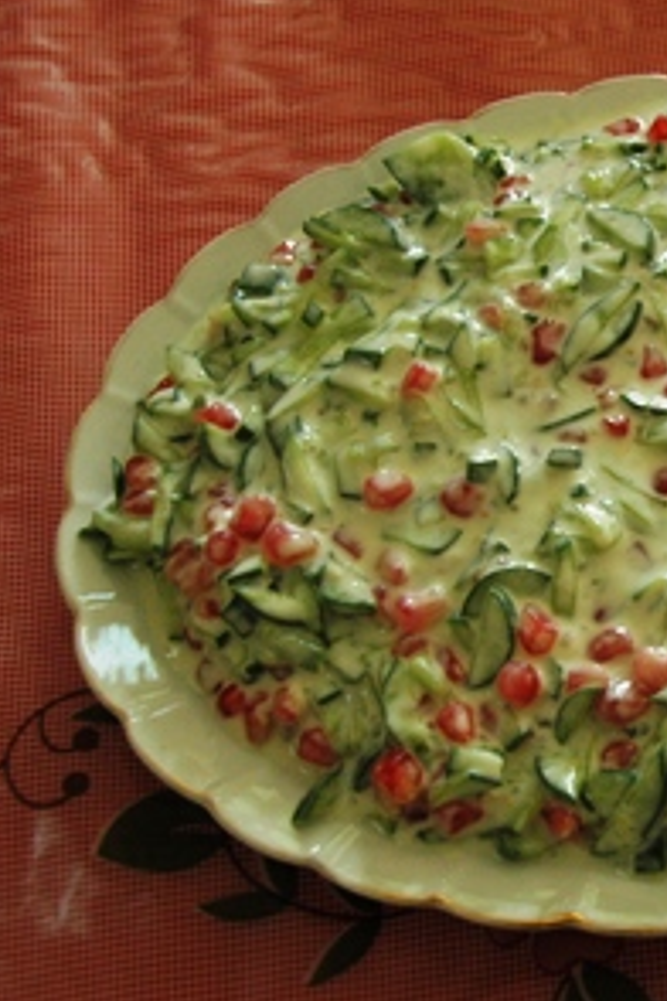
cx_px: 738
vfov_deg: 27.7
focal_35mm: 73
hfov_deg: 18.0
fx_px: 2029
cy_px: 500
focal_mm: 32
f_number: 9
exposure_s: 1/80
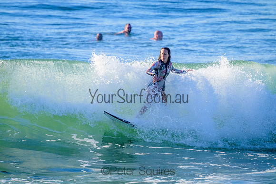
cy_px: 92
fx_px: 6134
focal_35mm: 800
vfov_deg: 1.7
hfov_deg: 2.6
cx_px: 138
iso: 1400
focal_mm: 800
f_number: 11
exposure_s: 1/2000
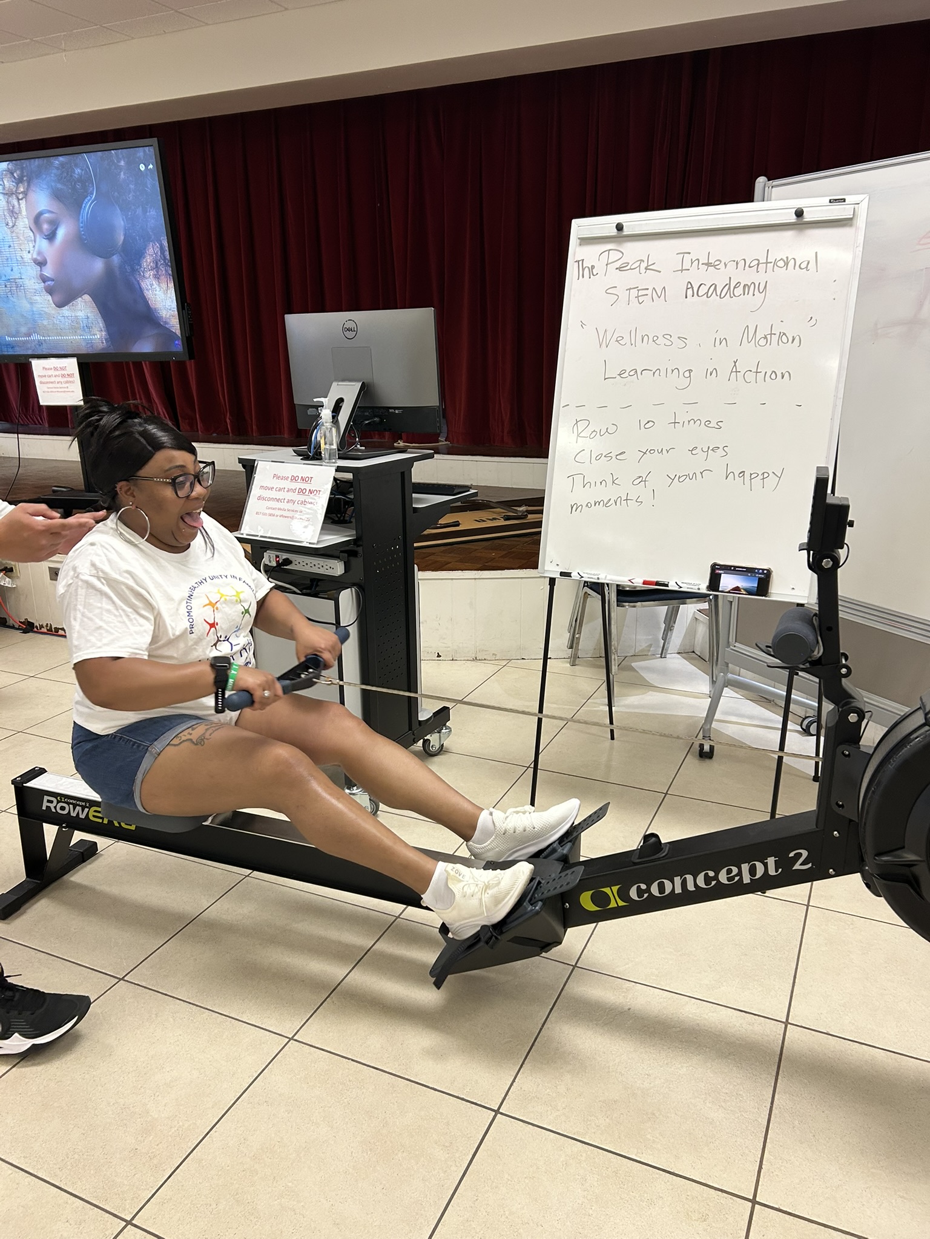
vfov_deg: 67.3
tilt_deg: -16.7
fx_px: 931
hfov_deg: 53.1
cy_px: 620
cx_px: 465
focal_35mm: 26
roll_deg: +0.2
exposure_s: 1/60
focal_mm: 5.7
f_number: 1.5
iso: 125
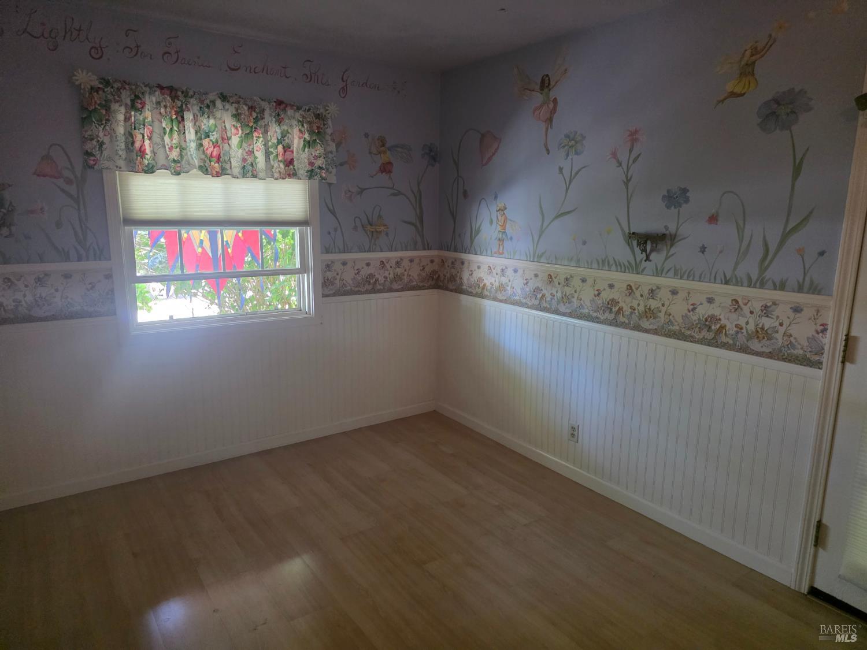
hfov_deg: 73.9
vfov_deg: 58.9
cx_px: 434
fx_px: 576
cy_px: 325
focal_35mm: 23
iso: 1600
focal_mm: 6.3
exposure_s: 1/120
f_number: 1.7
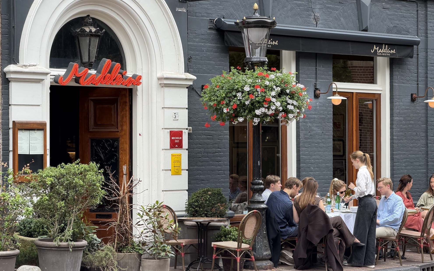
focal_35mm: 107
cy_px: 129
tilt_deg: +1.1
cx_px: 219
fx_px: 1266
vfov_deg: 12.2
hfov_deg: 19.5
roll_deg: +0.2
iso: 50
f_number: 2.8
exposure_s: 1/148
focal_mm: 16.89
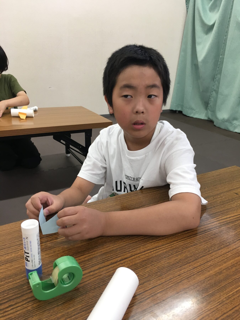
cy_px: 160
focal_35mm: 29
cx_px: 120
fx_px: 268
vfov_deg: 61.7
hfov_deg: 48.2
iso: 50
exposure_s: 1/33
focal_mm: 4.15
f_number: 2.2
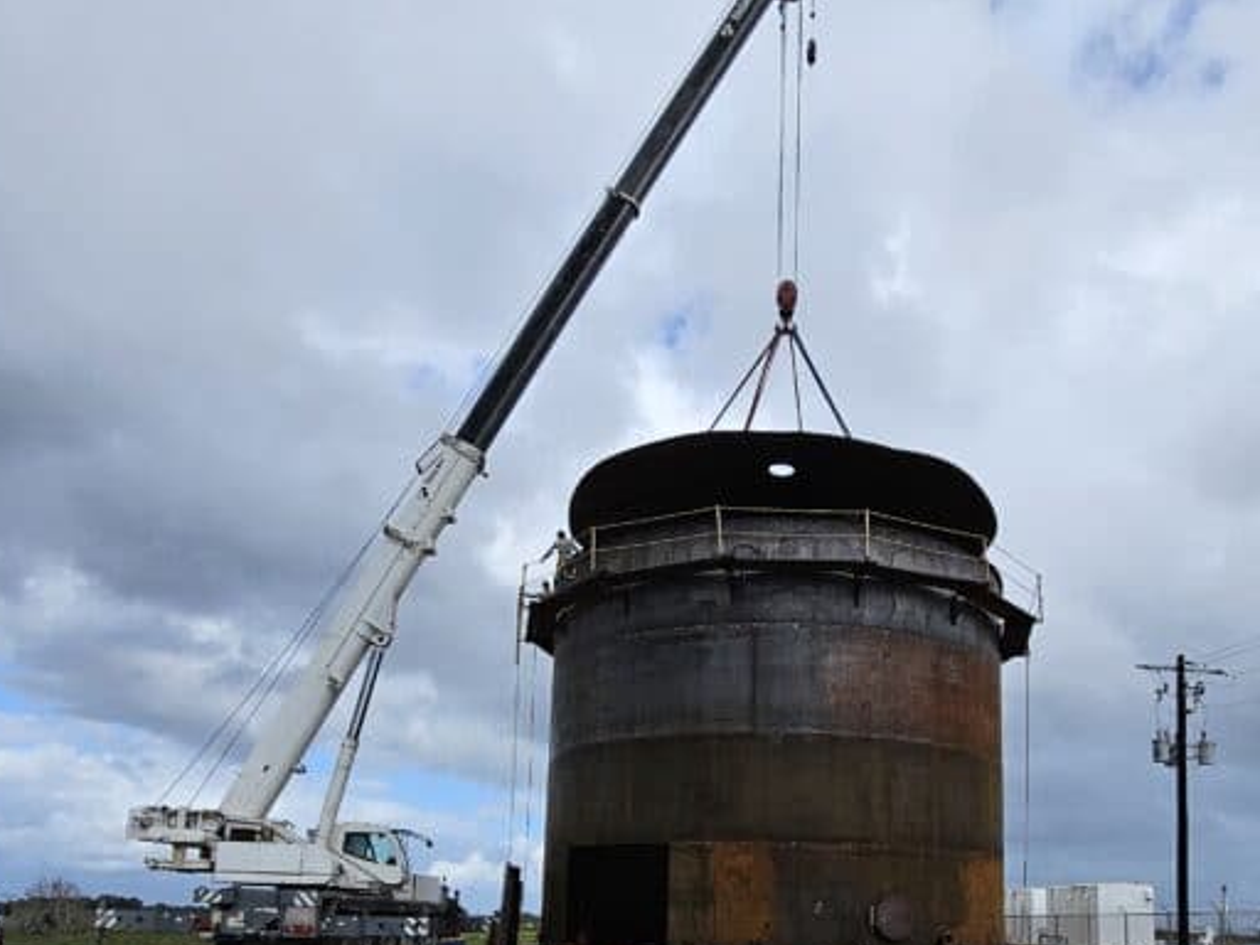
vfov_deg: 49.3
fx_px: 946
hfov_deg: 67.0
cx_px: 714
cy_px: 783
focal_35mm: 26
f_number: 2.2
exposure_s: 1/3493
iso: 50
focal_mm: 2.2
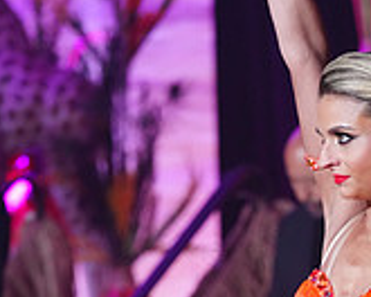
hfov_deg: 3.8
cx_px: 374
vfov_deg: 3.0
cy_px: 522
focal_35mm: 508
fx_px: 5578
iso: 3200
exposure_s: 1/250
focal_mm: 154
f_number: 4
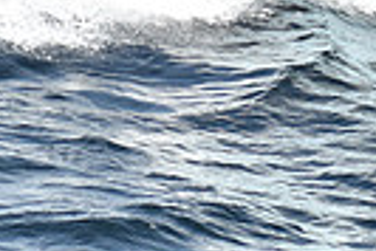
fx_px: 7164
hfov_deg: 3.0
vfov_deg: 2.0
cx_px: 591
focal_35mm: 685
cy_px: -154
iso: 400
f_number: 6.7
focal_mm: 105
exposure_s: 1/1000
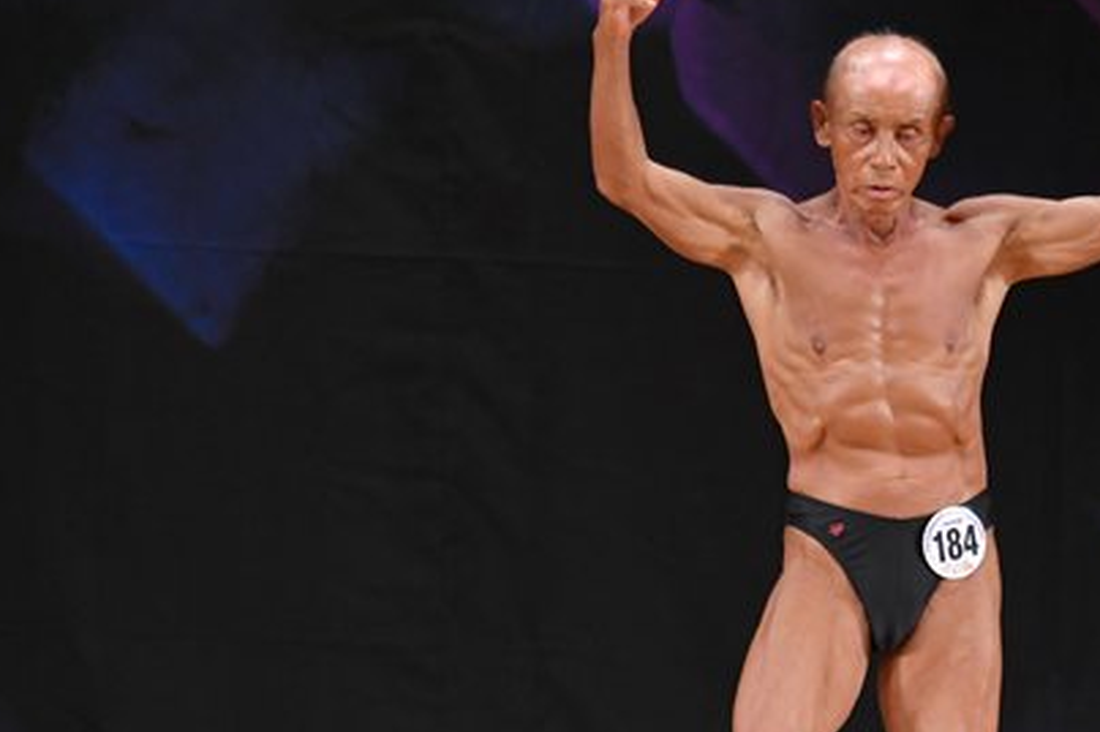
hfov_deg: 3.8
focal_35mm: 547
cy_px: 542
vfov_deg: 2.5
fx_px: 16706
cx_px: 794
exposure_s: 1/400
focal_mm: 190
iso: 2200
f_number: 5.6
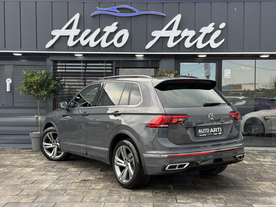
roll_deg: -0.3
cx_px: 138
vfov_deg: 30.3
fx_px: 383
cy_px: 104
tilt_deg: -0.6
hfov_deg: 39.7
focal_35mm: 48
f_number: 1.78
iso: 64
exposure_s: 1/481
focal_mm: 6.76
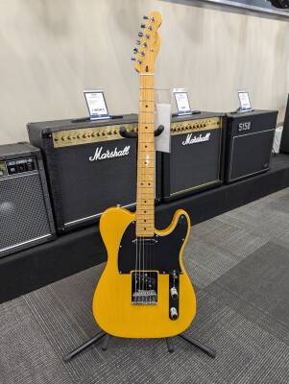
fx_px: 267
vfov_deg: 71.5
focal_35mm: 24
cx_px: 144
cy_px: 192
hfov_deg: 56.9
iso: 71
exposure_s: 1/30
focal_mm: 6.81
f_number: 1.85
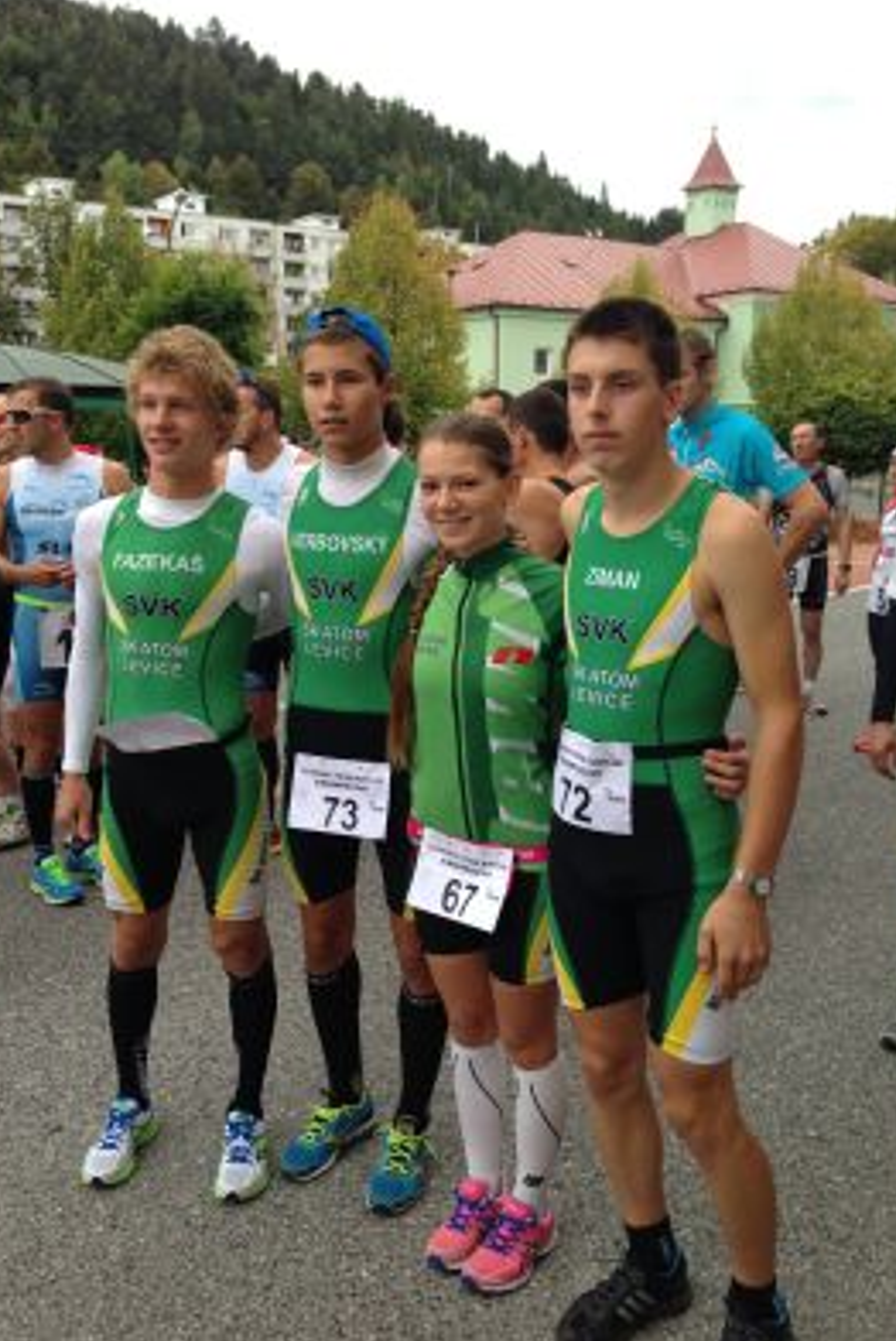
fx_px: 1304
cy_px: 670
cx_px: 410
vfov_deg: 54.4
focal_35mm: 35
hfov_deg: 37.9
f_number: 2.4
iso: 50
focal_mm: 4.13
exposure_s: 1/189
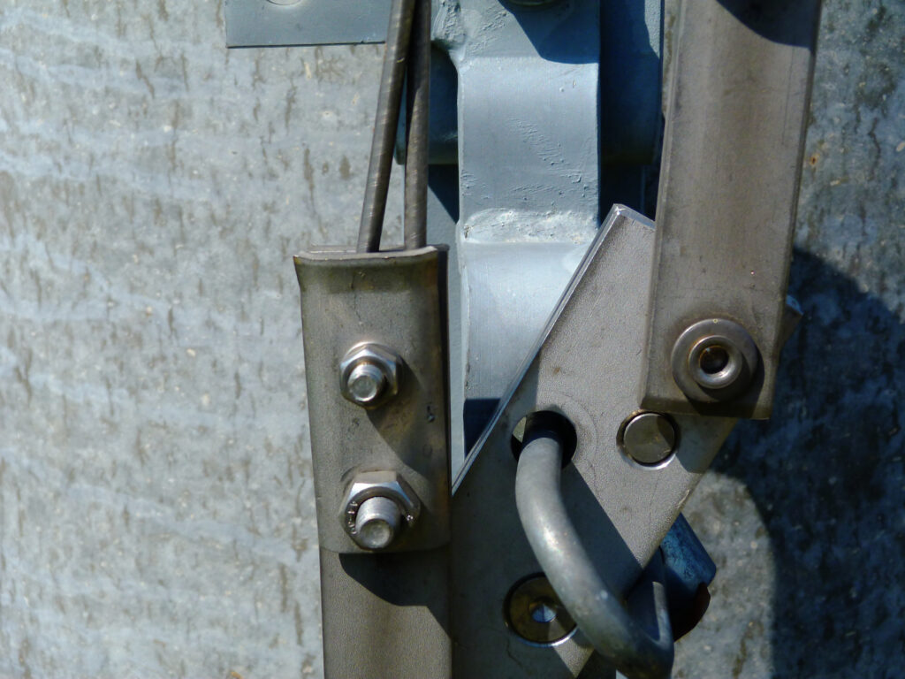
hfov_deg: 31.7
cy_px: 340
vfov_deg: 24.0
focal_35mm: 61
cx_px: 452
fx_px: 1595
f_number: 4
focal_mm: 11
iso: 80
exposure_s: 1/800
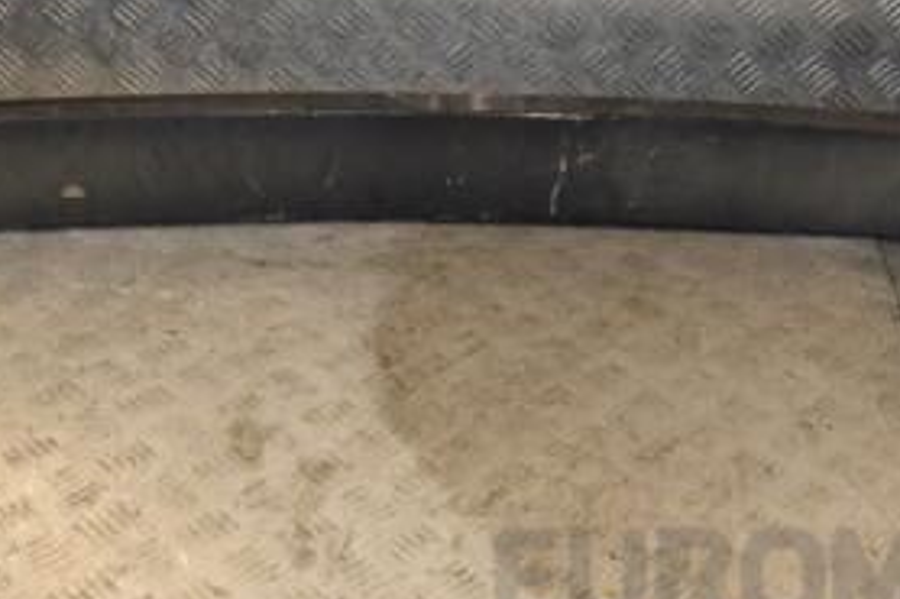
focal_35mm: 68
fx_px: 1701
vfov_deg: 19.8
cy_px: 146
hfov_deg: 29.6
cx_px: 434
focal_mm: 21
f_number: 7.1
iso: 800
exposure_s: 1/200
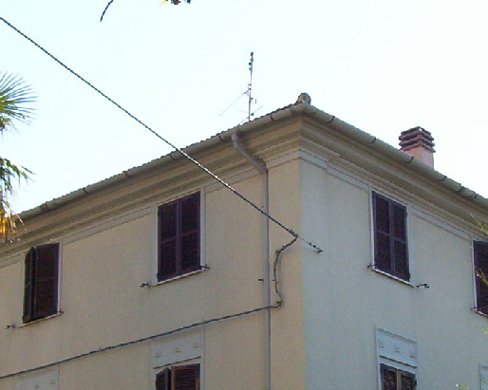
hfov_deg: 23.6
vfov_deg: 18.8
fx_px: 1170
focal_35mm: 81
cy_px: 282
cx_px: 259
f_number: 5.24
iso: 100
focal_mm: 5.54
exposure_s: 1/353
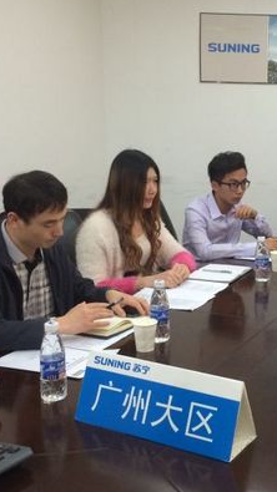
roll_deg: +0.0
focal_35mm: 48
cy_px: 244
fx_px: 627
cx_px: 238
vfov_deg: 42.9
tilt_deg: -11.1
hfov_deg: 24.3
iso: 200
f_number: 2.2
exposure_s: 1/30
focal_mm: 4.15
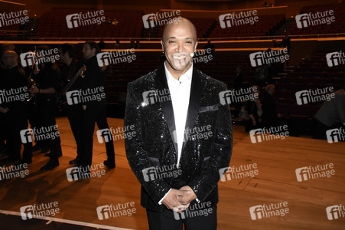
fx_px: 316
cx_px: 172
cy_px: 115
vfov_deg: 39.9
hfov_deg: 57.3
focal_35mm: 33
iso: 2000
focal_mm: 22
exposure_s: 1/60
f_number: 6.3
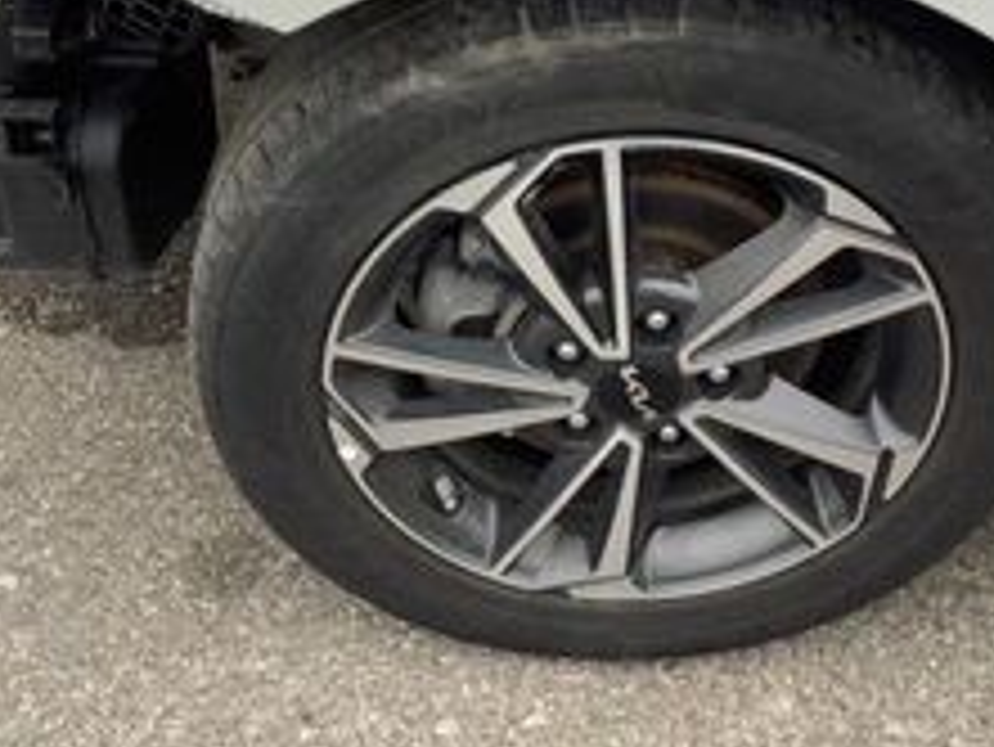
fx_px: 1609
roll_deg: -4.8
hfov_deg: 34.0
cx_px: 661
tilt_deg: -38.5
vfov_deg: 25.6
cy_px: 135
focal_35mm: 56
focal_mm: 3.3
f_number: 2.4
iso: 25
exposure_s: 1/229
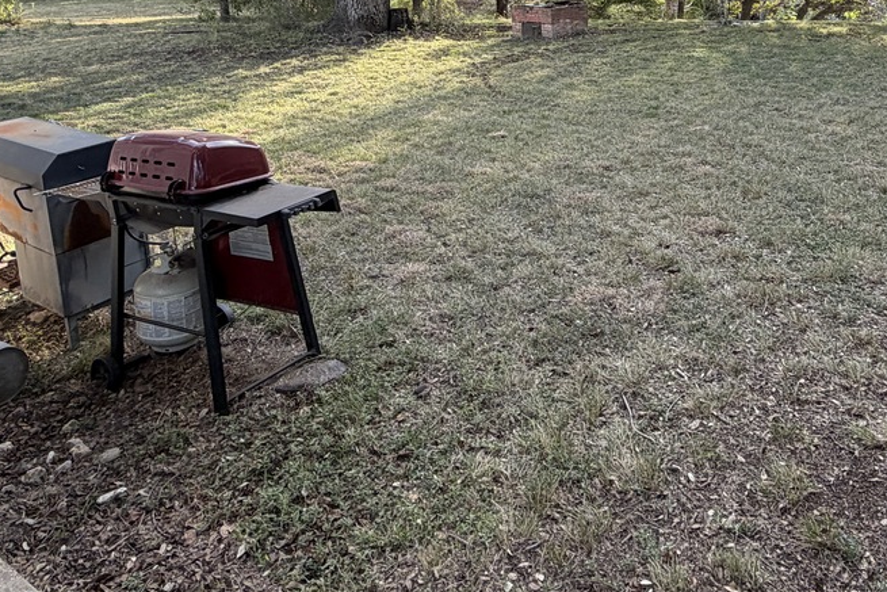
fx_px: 789
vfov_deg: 37.7
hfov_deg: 57.8
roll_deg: +2.2
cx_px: 569
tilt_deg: -5.9
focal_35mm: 32
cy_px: 34
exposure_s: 1/121
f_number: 2.2
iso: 64
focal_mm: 2.22
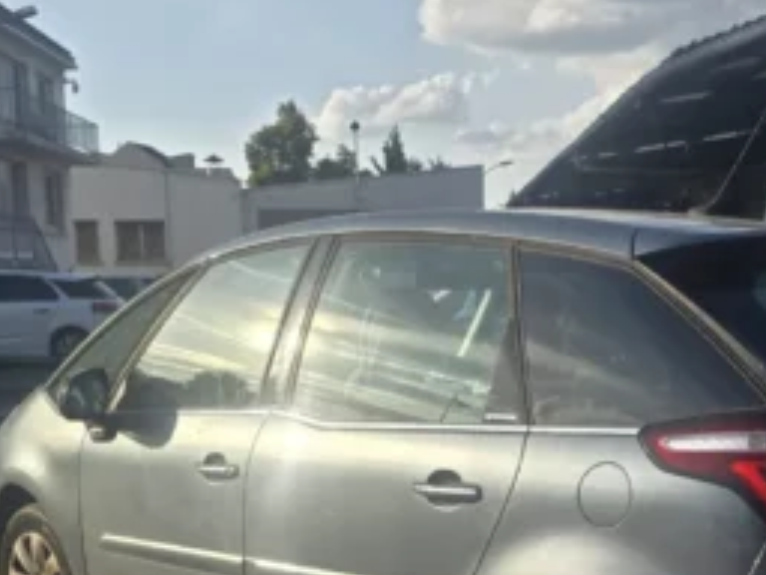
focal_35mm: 54
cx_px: 512
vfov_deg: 26.4
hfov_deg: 35.2
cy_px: 479
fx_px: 1195
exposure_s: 1/369
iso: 12
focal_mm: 6.3
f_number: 1.7
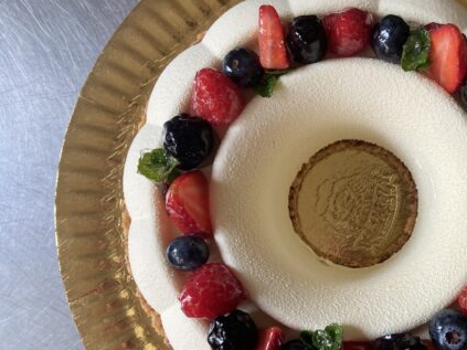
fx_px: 553
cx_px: 367
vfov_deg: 35.0
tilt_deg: -88.2
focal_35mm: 41
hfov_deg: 43.8
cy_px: 212
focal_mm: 4.25
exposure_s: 1/111
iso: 125
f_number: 1.8
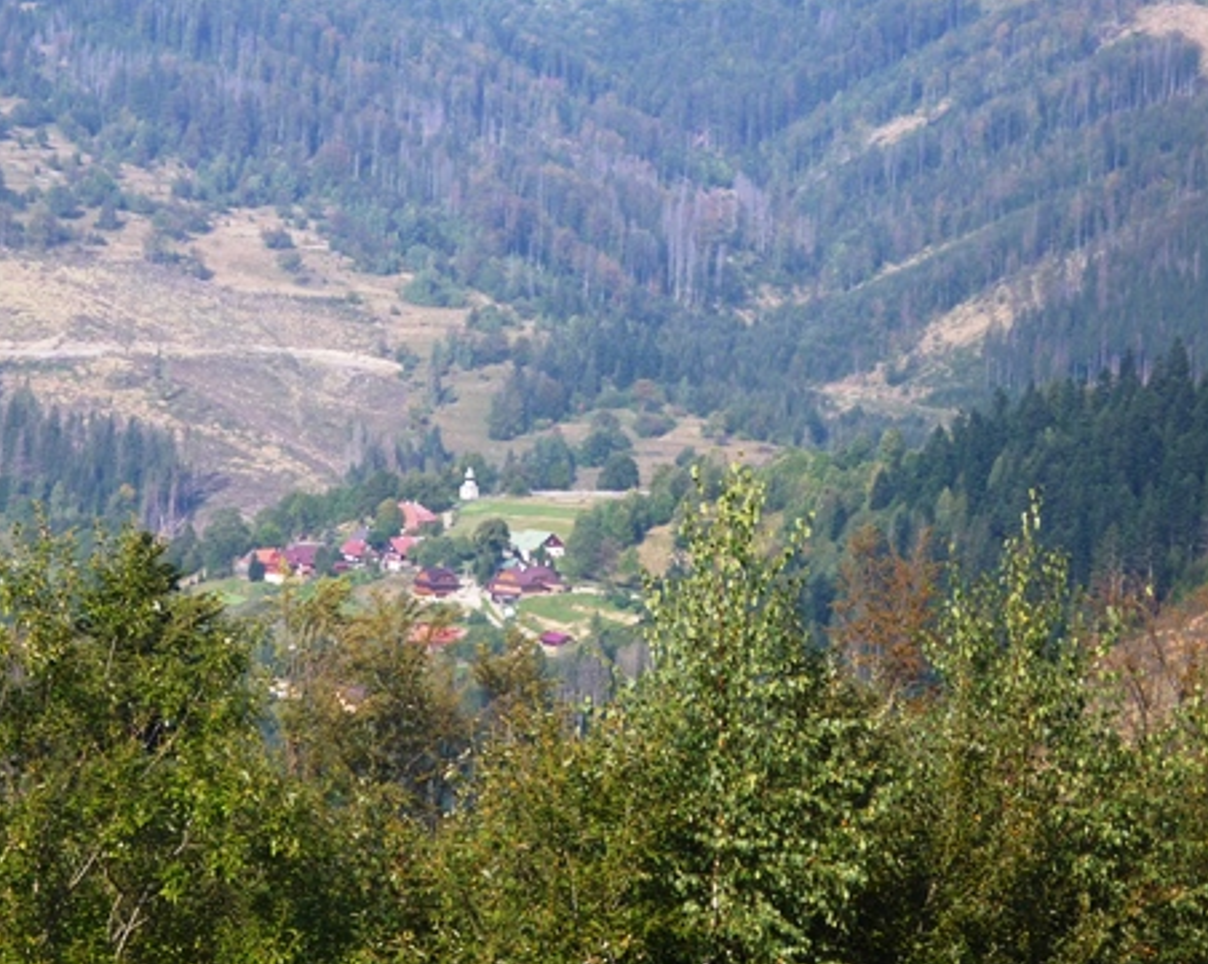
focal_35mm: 166
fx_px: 5931
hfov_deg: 11.6
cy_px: 441
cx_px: 436
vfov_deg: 9.3
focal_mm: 20.8
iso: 100
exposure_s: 1/250
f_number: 5.8
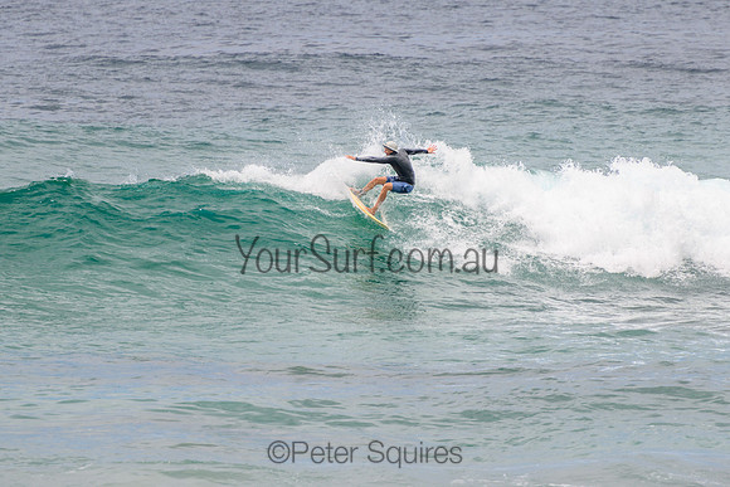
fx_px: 11162
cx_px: 390
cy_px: 194
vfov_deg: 2.5
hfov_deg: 3.7
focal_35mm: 550
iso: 140
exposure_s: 1/2000
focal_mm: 400
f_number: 5.6
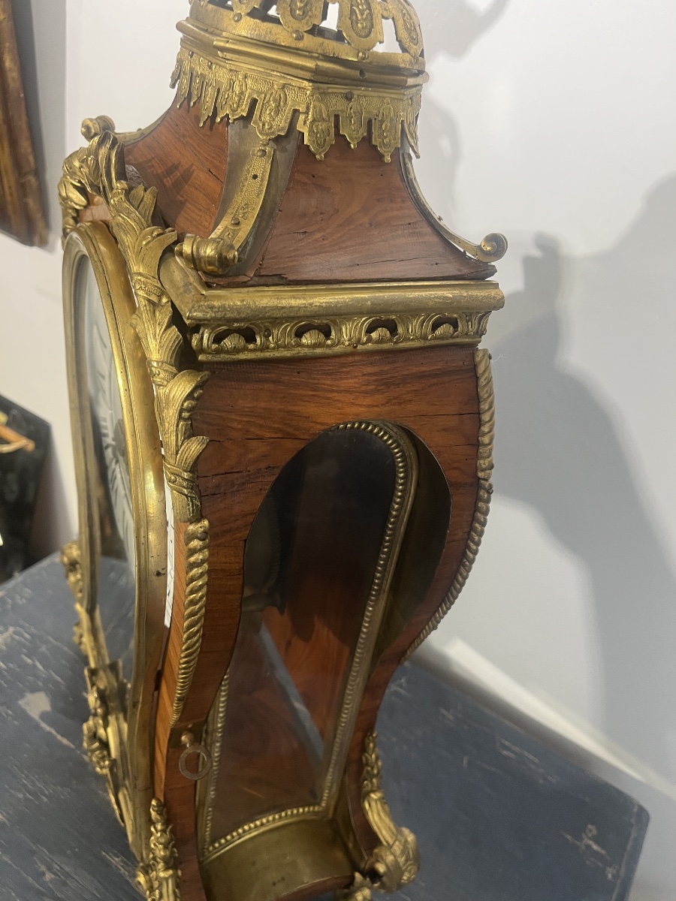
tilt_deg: -33.8
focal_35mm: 26
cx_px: 338
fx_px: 677
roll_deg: -10.1
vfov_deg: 67.3
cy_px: 450
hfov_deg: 53.1
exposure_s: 1/50
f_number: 1.6
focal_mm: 5.1
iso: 125
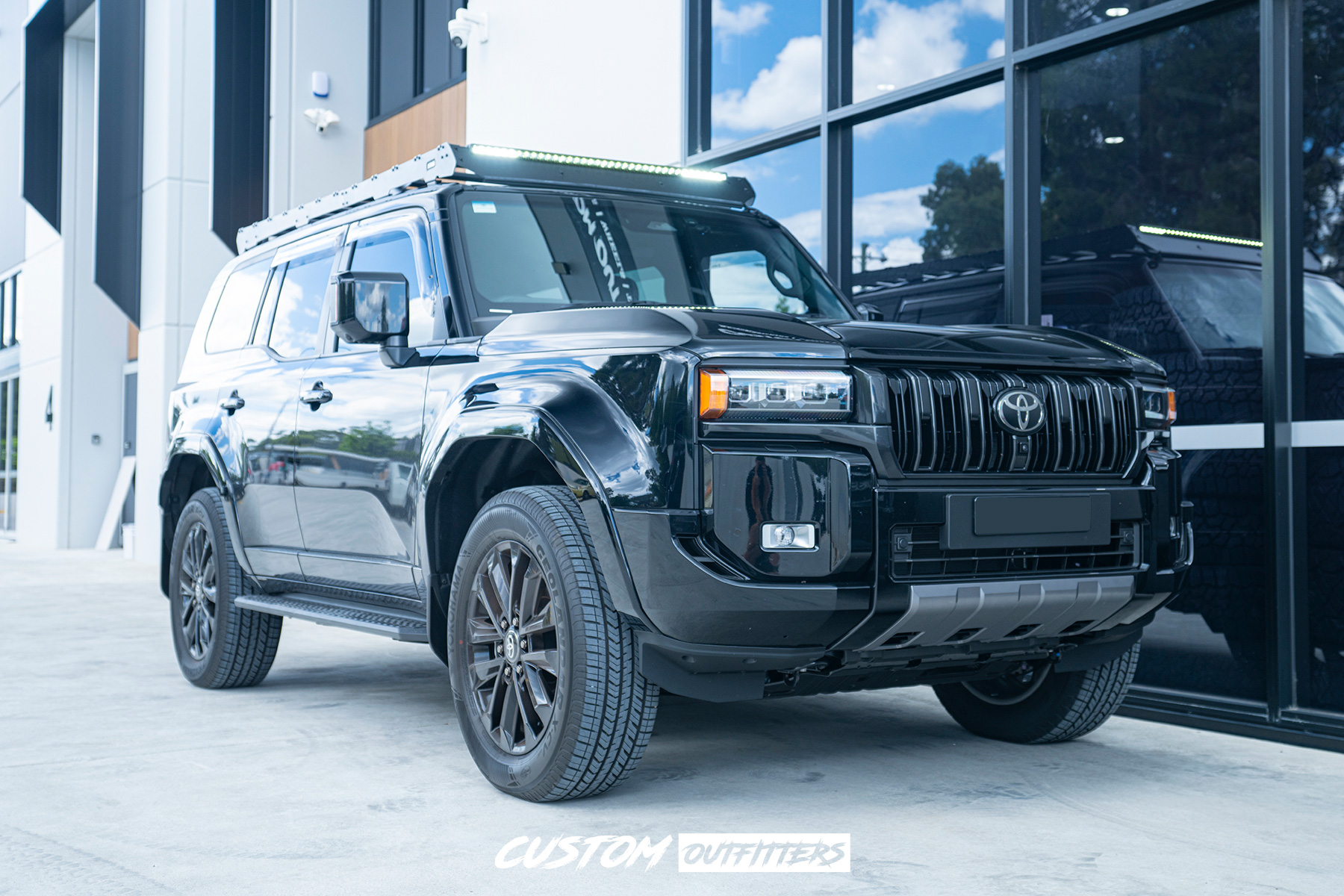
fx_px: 1307
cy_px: 448
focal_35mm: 35
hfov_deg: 54.4
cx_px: 672
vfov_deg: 37.9
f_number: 4
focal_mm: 35
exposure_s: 1/60
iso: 125
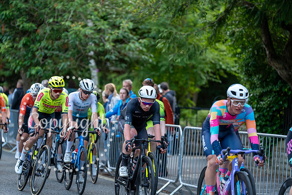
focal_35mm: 153
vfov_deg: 9.0
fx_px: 1241
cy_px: 98
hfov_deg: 13.4
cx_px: 146
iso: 2500
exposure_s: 1/1000
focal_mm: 153
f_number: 2.8
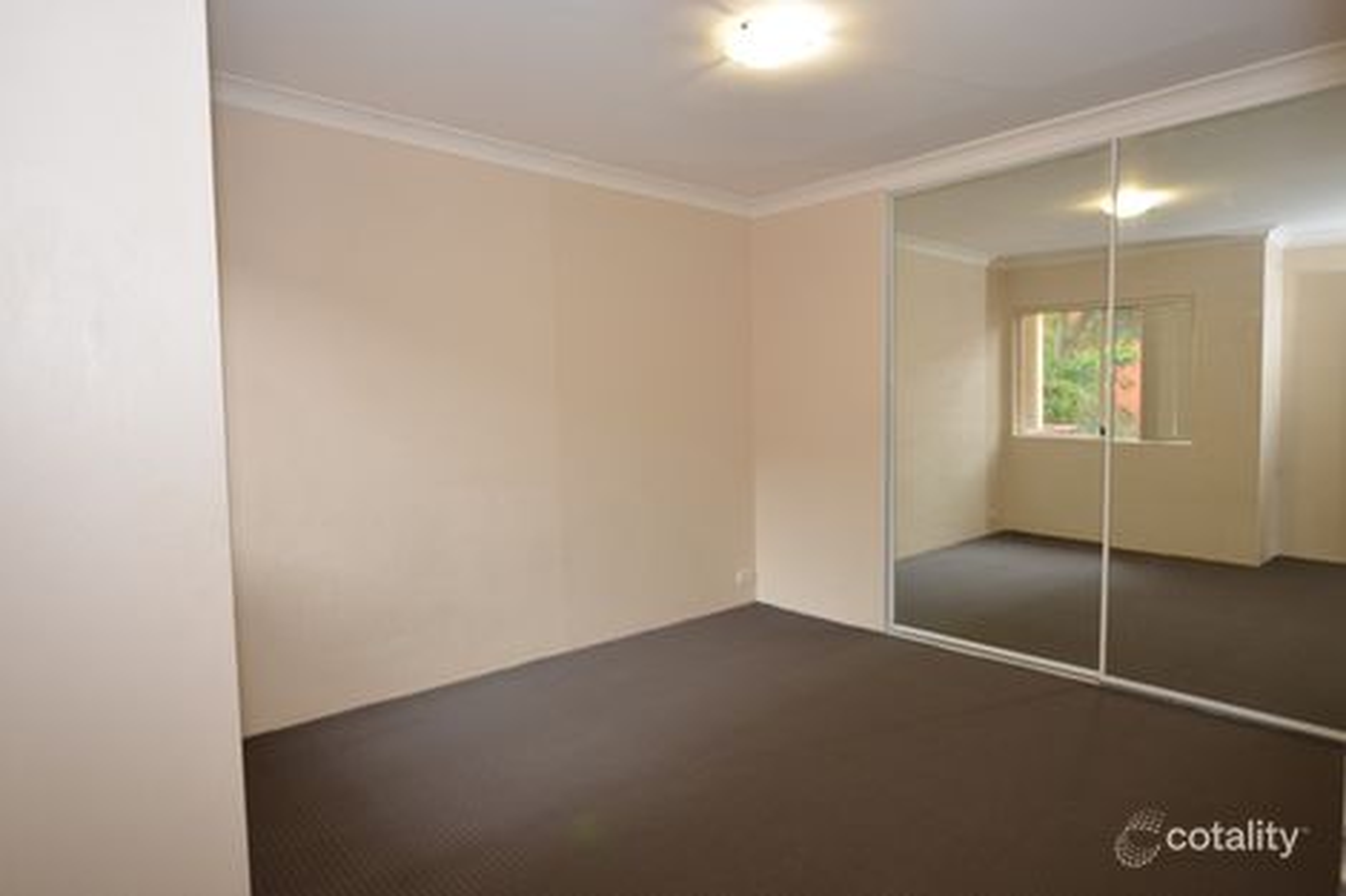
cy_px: 448
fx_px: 729
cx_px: 673
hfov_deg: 85.4
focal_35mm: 20
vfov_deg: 63.2
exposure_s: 1/2.5
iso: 100
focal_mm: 13
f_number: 5
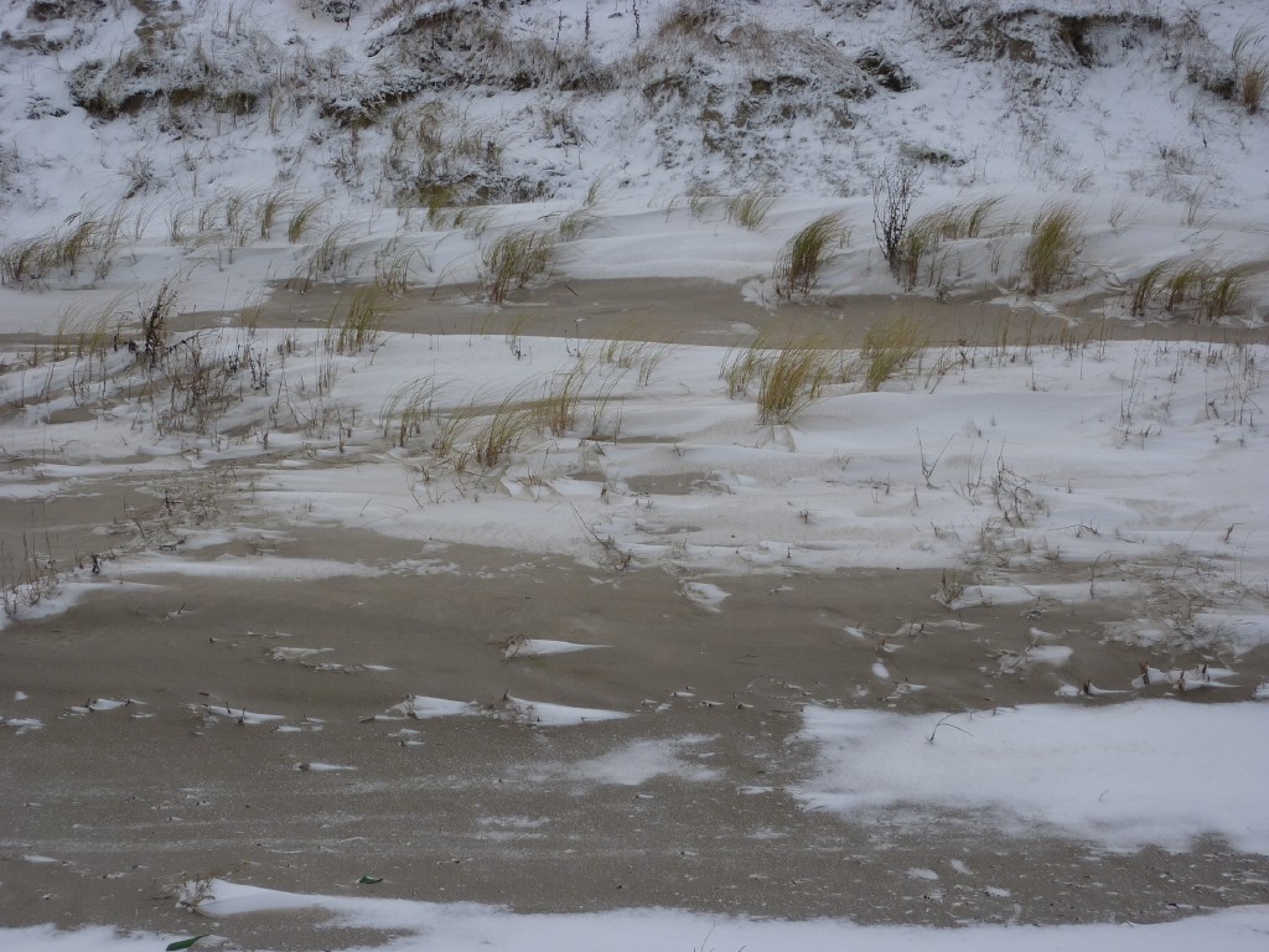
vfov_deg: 36.0
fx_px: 1466
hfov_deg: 46.8
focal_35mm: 40
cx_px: 634
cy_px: 476
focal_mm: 6.5
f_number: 4
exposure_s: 1/160
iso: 80
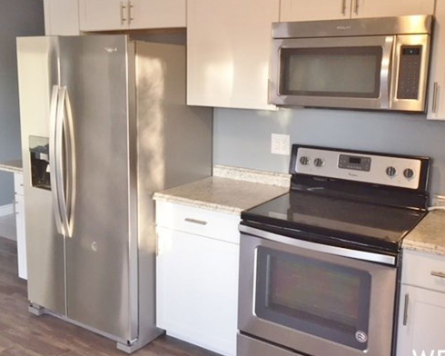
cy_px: 153
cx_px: 228
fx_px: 487
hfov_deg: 49.1
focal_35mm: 37
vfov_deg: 40.0
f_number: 2.2
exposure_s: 1/30
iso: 64
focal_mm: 4.15
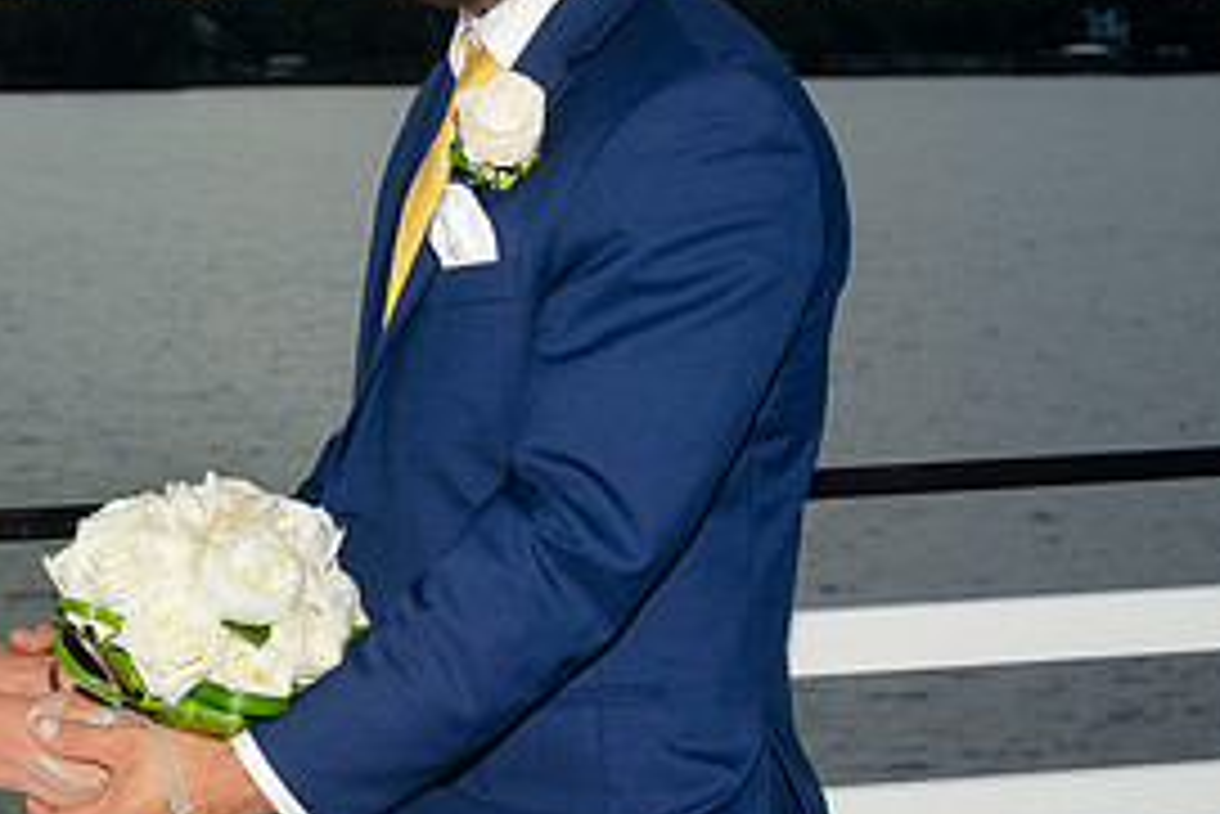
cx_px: 0
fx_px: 3797
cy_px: 297
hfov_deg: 17.8
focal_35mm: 112
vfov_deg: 12.2
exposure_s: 1/100
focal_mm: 35
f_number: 5.6
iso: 200
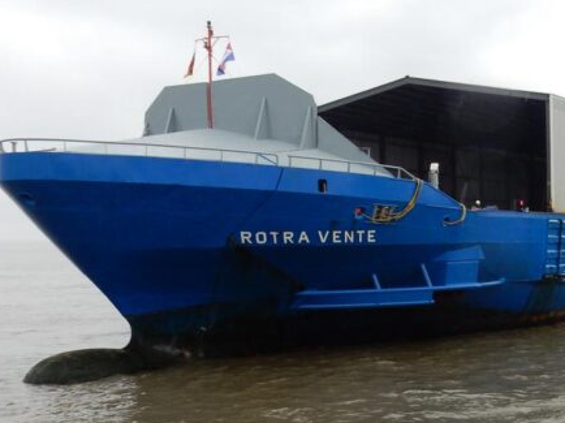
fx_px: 962
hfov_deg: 31.5
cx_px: 486
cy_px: 345
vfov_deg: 24.4
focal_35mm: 59
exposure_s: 1/200
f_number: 3.7
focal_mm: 4.5
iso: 125
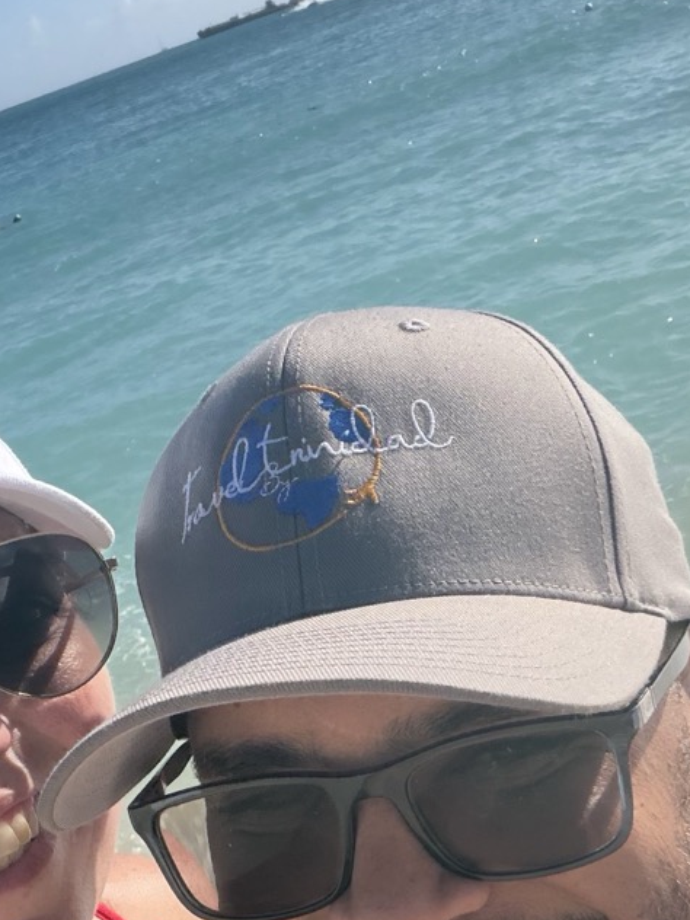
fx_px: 1515
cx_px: 234
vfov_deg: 33.7
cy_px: 552
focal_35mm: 57
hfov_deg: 25.5
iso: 40
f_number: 1.9
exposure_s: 1/1449
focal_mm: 2.71
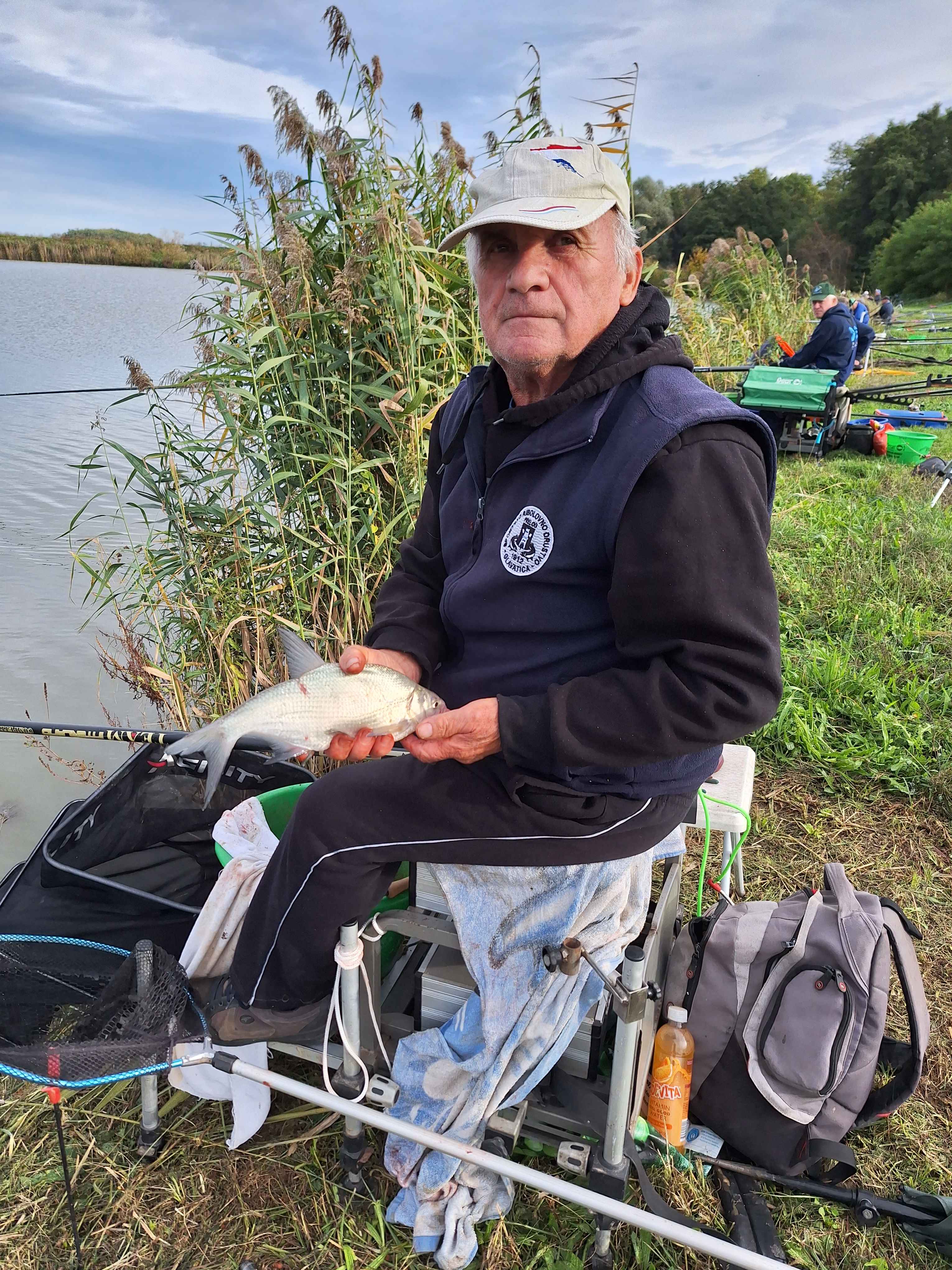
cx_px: 476
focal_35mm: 23
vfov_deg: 73.9
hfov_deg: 58.9
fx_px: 843
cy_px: 635
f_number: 1.8
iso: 40
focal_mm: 5.54
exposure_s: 1/1060
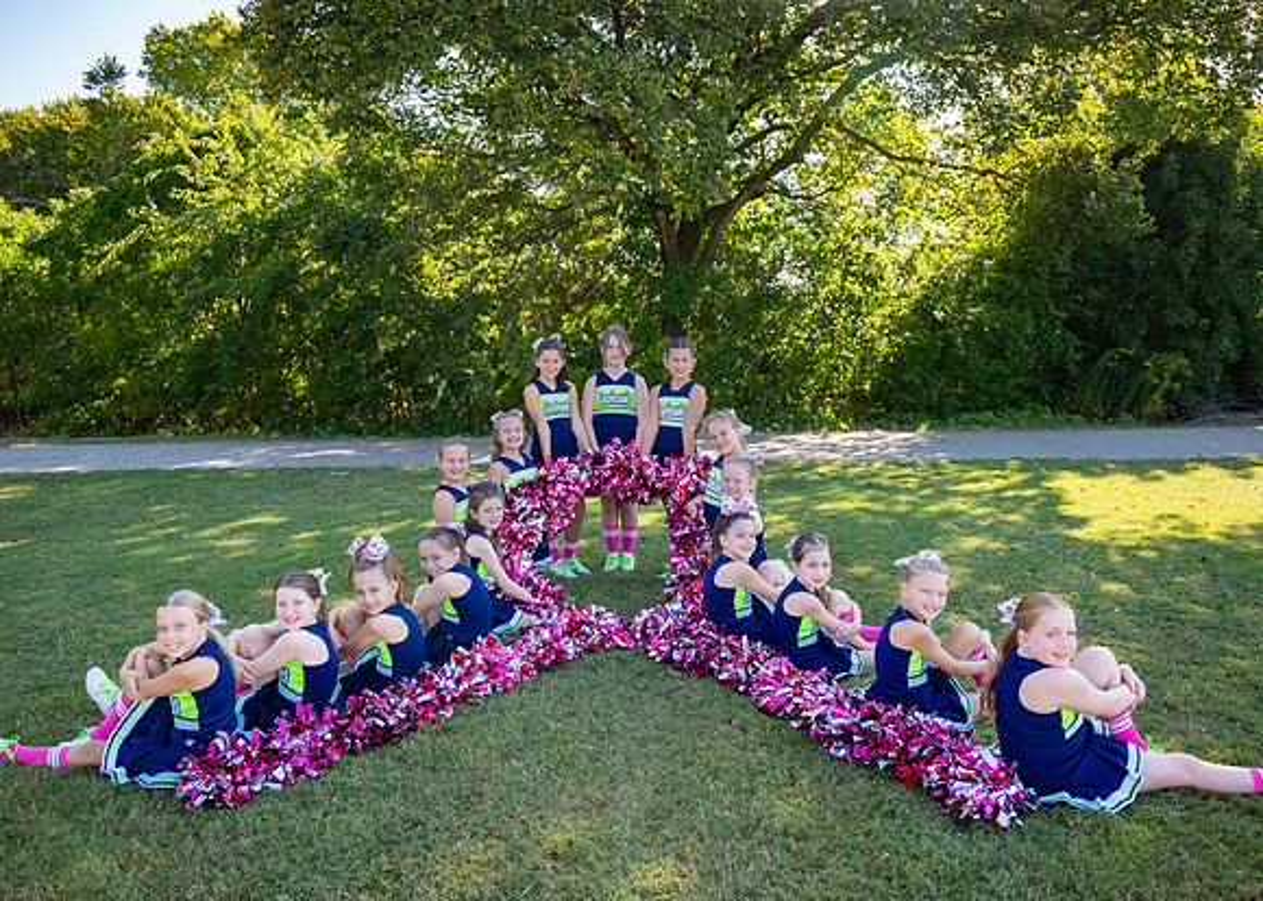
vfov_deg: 49.8
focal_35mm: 27
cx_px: 613
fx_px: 971
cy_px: 449
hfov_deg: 66.0
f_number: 2.8
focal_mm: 24
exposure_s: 1/1000
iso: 320
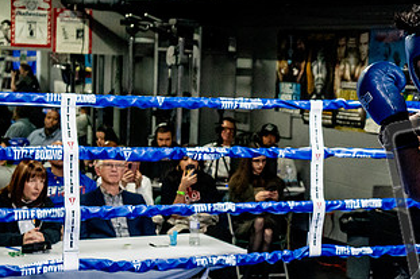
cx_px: 386
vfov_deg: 14.1
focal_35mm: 97
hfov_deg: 20.6
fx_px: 1131
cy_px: 146
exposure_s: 1/800
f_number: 2.8
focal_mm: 35
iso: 5000
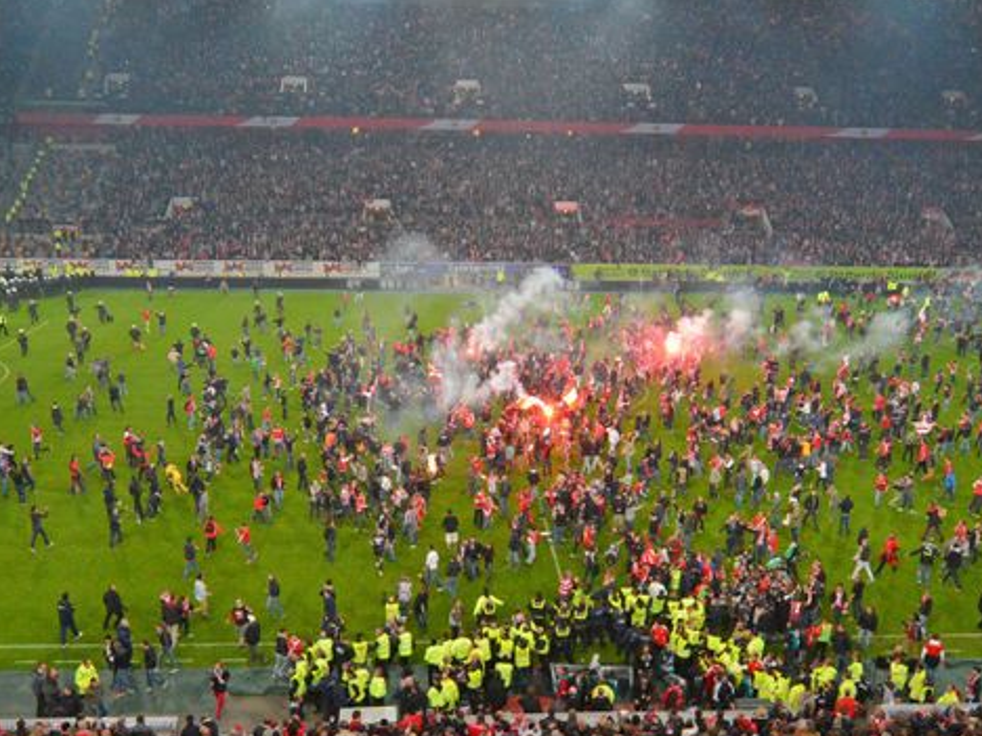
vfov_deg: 58.8
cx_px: 451
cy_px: 349
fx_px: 652
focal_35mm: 23
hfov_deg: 73.8
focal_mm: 14
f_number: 5
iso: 6400
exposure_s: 1/1000
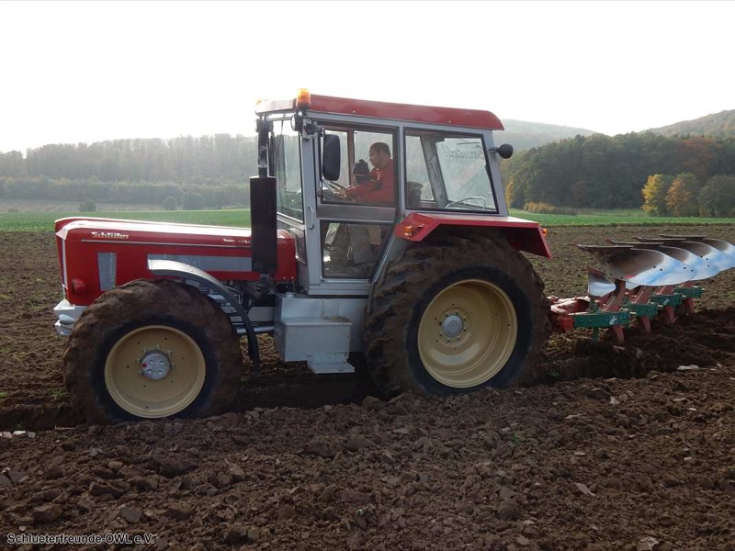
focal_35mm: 36
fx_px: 764
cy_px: 276
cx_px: 368
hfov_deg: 51.4
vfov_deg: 39.7
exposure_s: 1/400
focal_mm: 6.4
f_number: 4
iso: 125
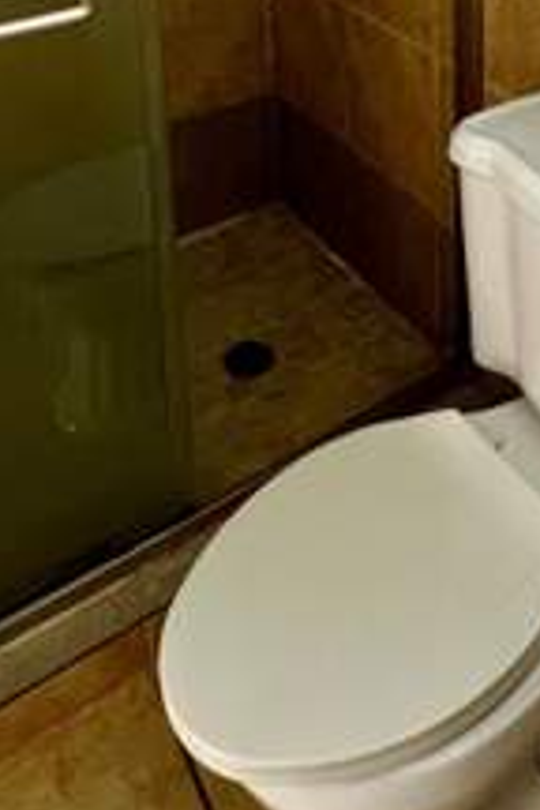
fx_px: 900
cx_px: 405
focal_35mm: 40
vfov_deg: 36.8
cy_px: -169
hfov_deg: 32.8
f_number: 1.8
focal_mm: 1.57
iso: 250
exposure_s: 1/60
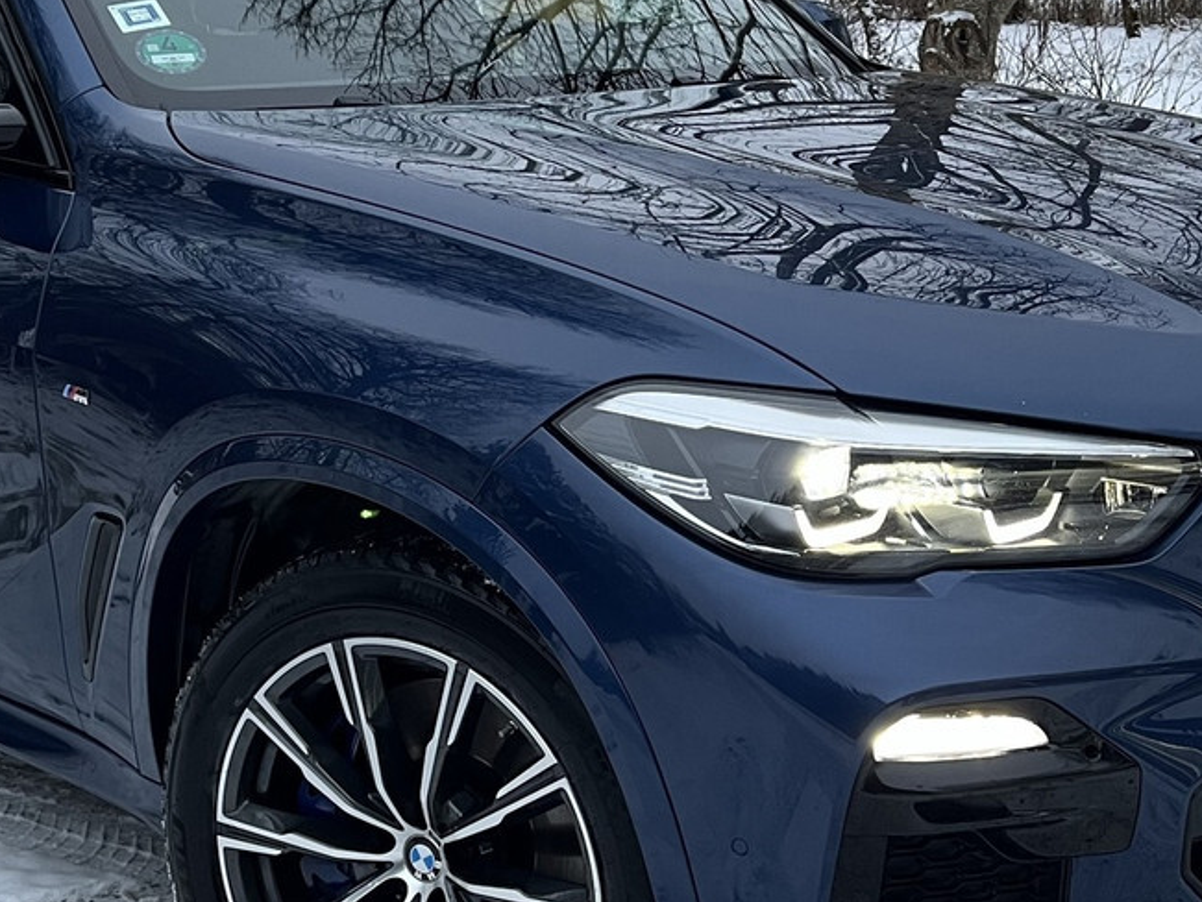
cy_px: 481
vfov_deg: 22.9
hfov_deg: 30.3
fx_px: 2223
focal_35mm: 64
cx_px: 597
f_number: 1.5
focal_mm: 5.7
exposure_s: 1/70
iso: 125
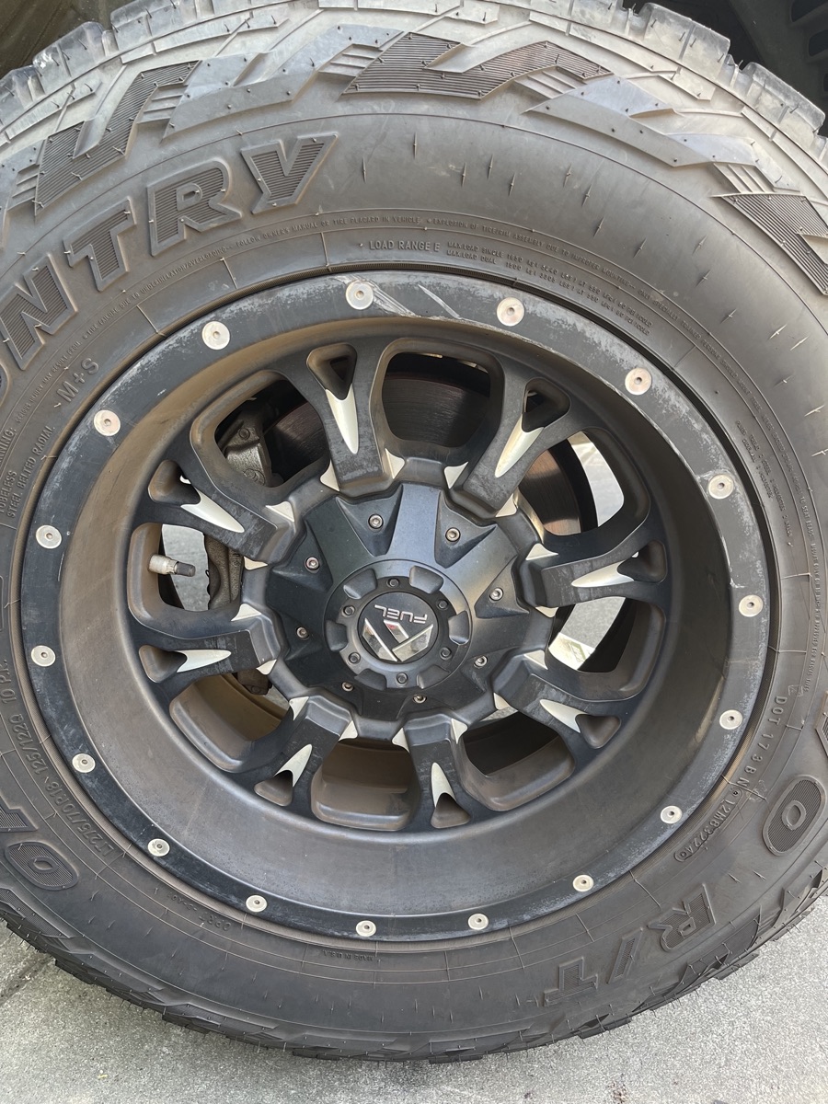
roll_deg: +7.5
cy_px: 552
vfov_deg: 69.4
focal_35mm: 25
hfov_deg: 54.9
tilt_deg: -22.8
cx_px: 414
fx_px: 797
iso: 100
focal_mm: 5.1
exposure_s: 1/121
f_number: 1.6
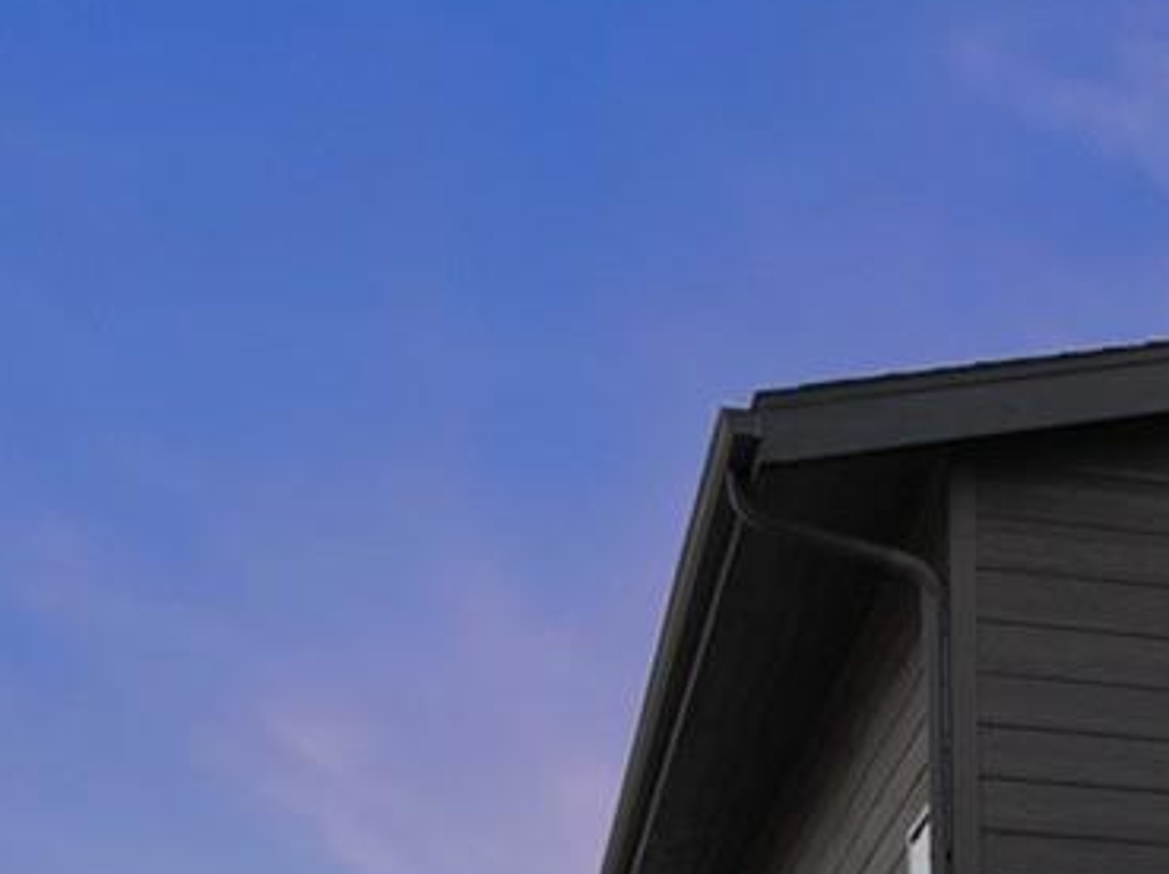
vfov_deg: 12.3
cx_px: 2116
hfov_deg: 16.0
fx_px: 3509
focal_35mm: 104
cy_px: 1848
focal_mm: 12.29
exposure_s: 1/25
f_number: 2.8
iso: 160
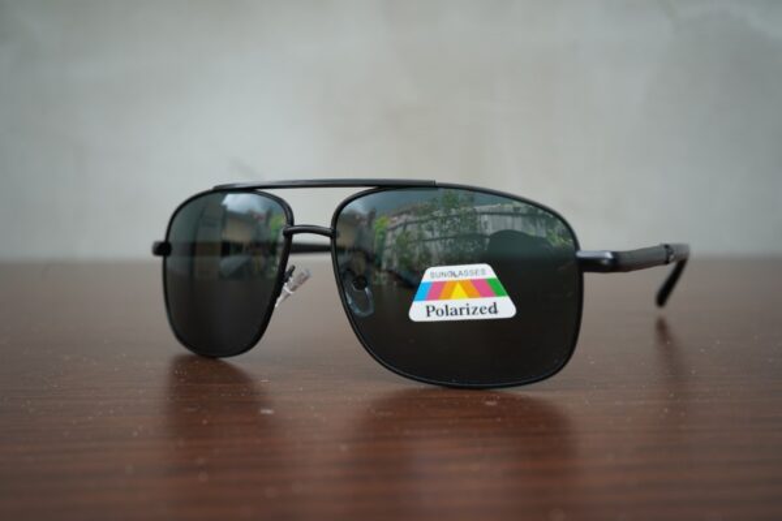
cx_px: 391
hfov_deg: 54.4
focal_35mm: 35
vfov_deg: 37.9
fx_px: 760
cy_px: 260
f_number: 8
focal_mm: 35
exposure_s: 1/250
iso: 1000
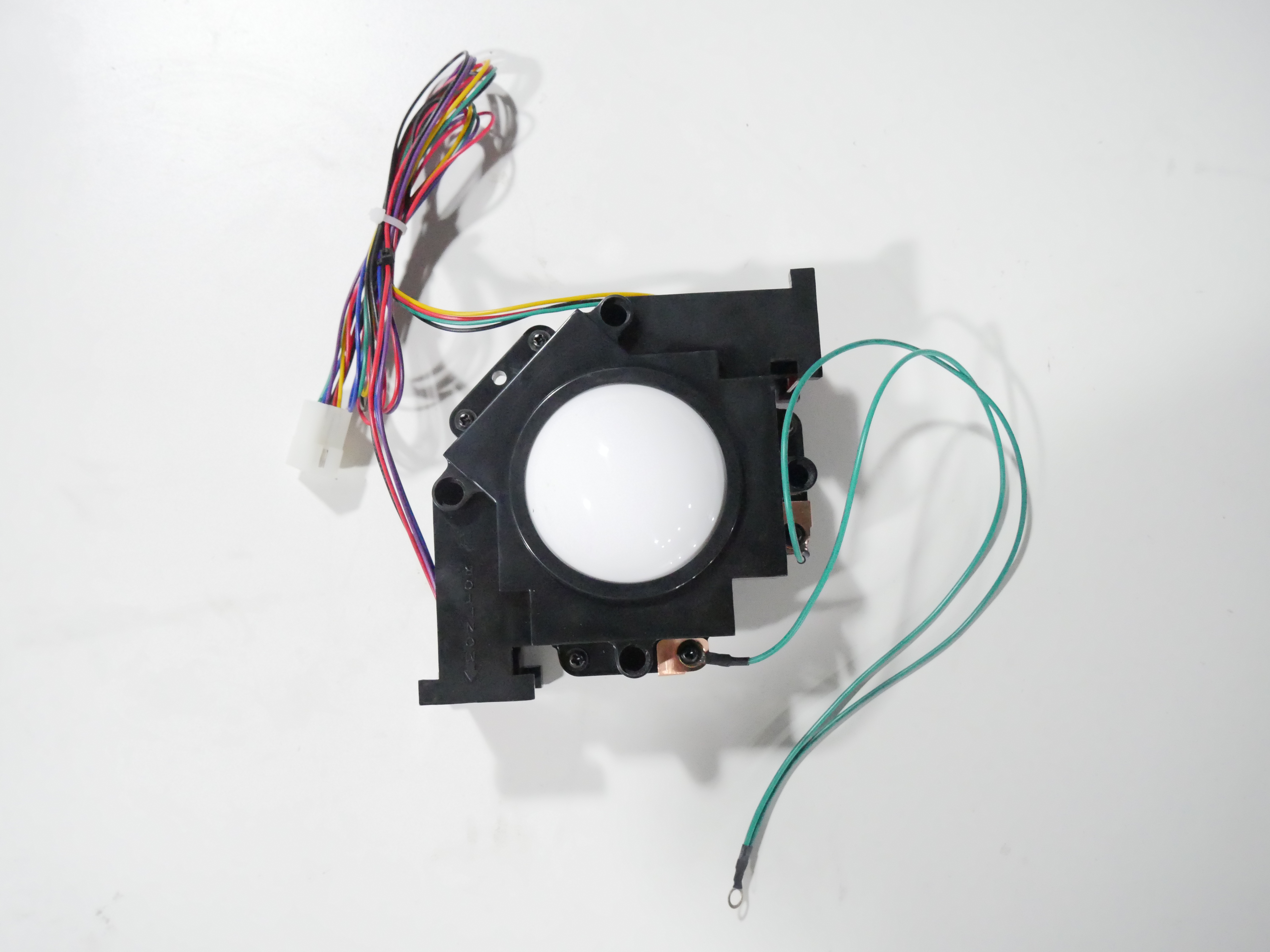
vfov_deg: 40.7
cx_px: 618
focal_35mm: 35
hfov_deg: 52.6
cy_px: 463
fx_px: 1284
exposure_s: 1/125
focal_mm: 17
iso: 6400
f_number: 4.5
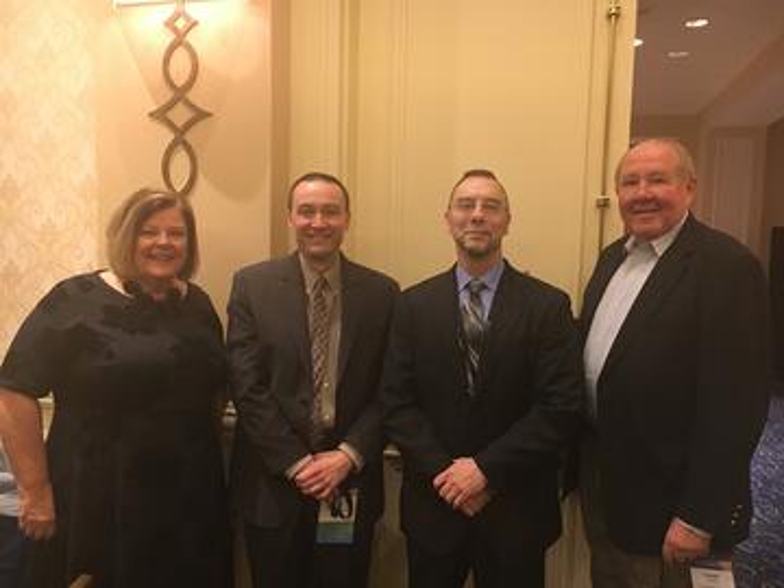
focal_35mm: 29
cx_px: 392
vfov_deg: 48.2
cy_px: 294
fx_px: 657
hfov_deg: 61.7
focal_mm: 4.15
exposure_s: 1/20
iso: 200
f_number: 2.2
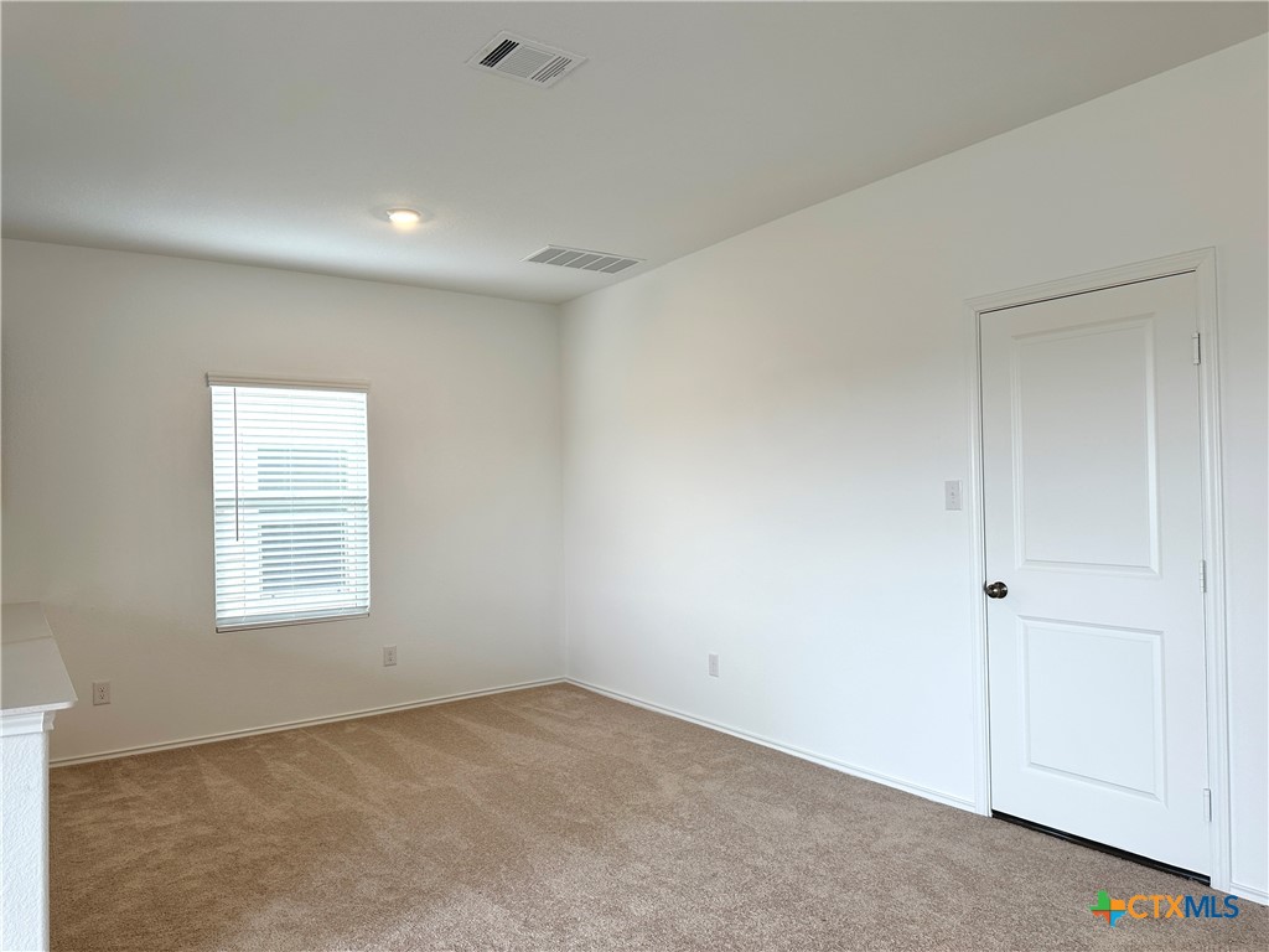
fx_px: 880
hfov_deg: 71.6
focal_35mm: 24
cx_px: 634
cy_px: 476
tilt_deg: +2.0
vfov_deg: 56.8
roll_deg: +0.9
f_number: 1.78
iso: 100
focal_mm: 6.86
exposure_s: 1/120
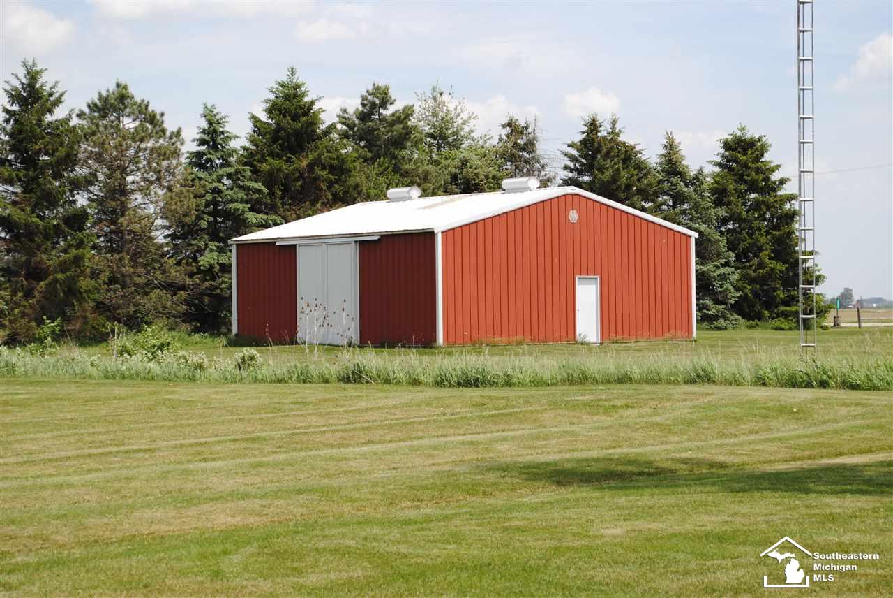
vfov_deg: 16.6
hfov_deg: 24.6
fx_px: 2048
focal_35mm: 82
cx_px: 446
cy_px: 299
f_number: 9
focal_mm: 55
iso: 100
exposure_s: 1/320
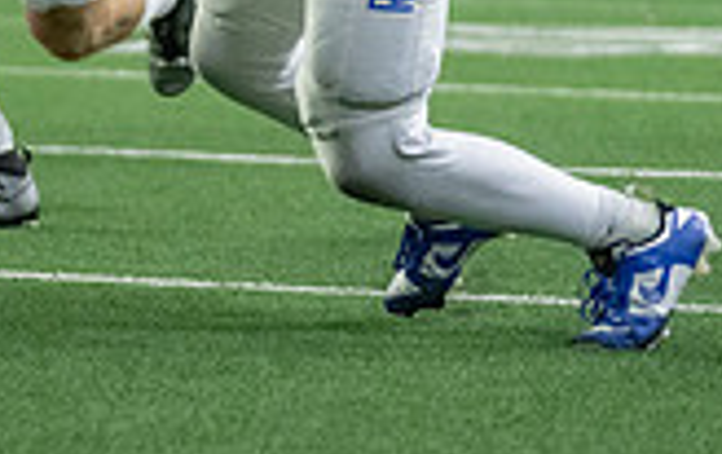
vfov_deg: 2.8
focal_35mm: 468
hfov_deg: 4.4
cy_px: -210
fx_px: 9221
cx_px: -593
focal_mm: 113
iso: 4000
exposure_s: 1/1250
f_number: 2.8
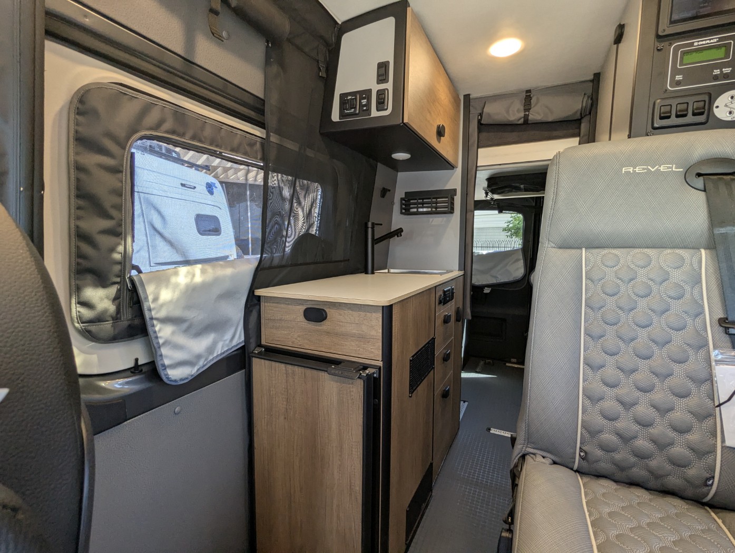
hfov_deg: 94.4
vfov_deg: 78.2
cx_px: 368
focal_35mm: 16
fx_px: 340
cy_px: 276
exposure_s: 1/107
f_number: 2.2
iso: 109
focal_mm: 2.35
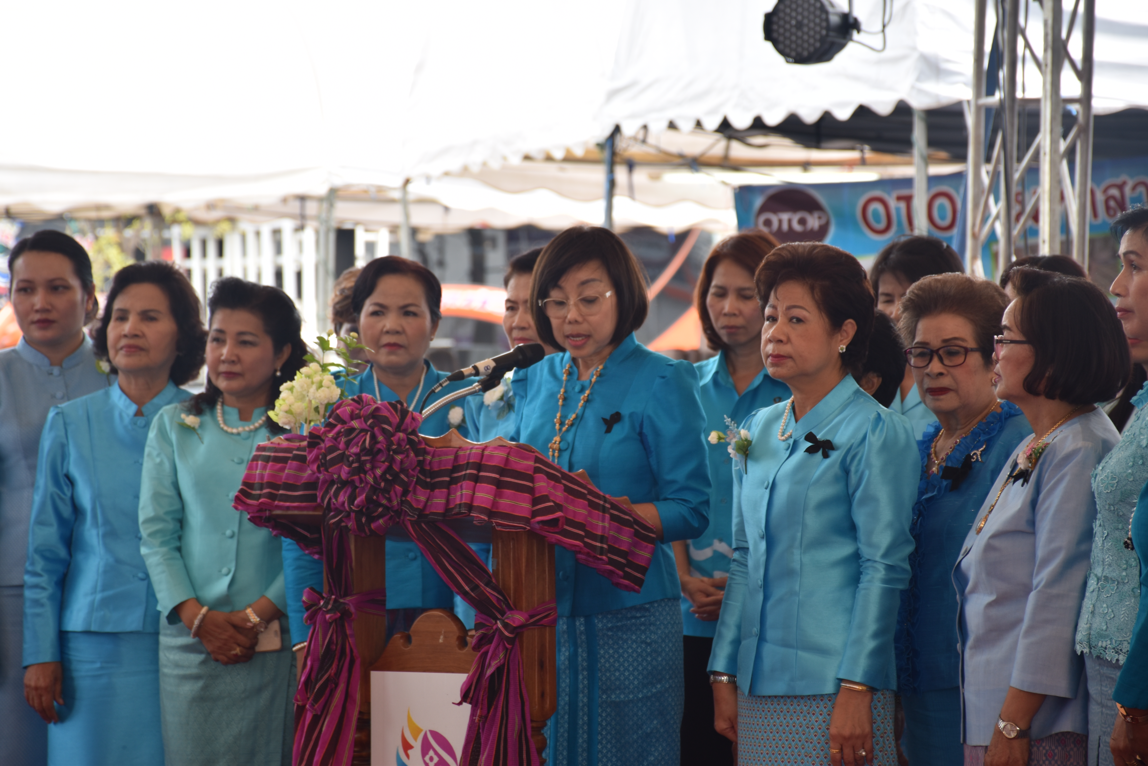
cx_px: 574
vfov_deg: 8.2
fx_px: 5357
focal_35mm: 168
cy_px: 383
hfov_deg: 12.2
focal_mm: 112
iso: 100
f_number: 5.6
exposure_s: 1/125
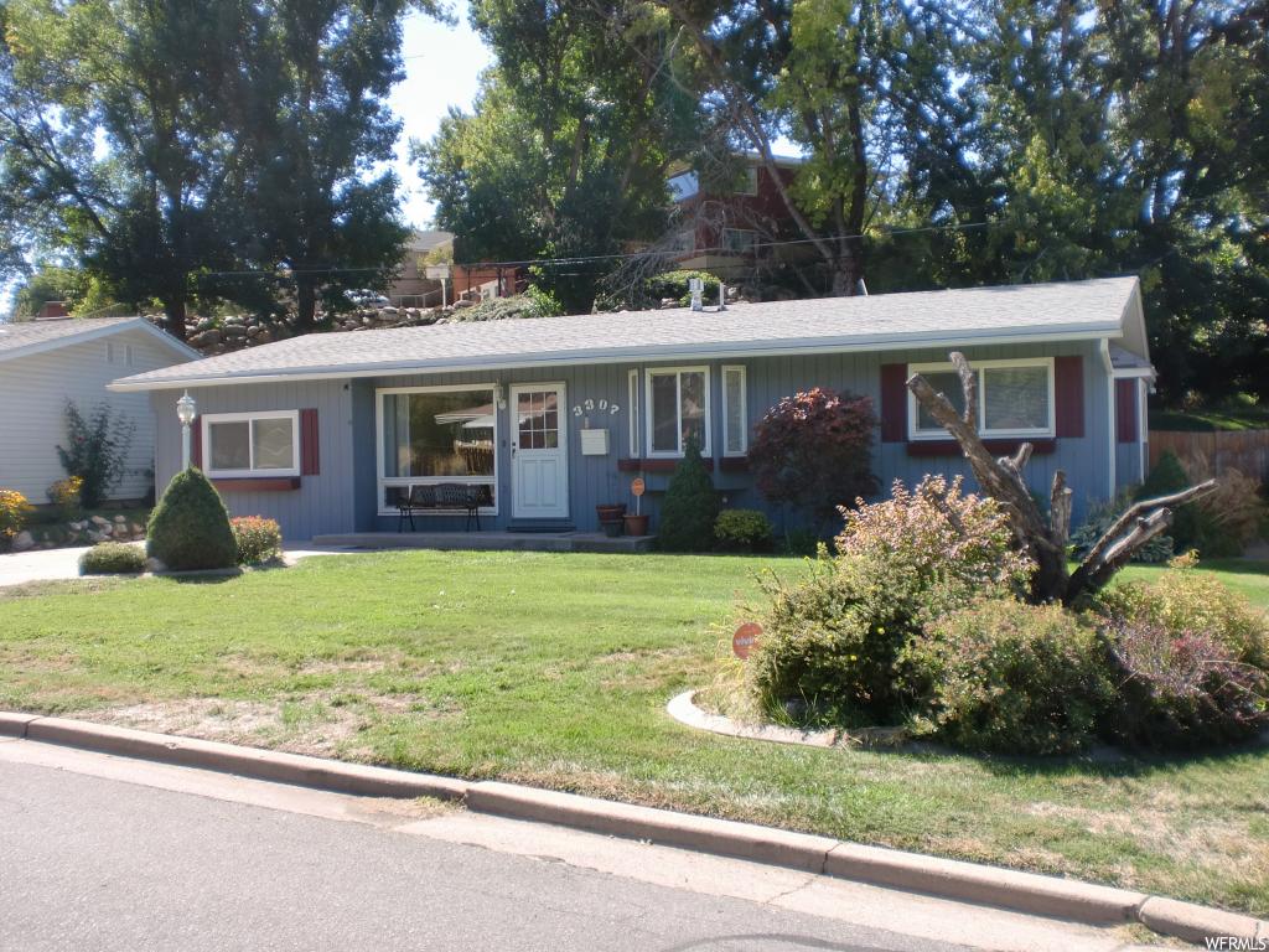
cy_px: 476
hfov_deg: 52.6
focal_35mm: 35
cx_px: 634
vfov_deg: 40.7
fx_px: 1283
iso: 64
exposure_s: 1/400
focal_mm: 6.3
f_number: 3.1
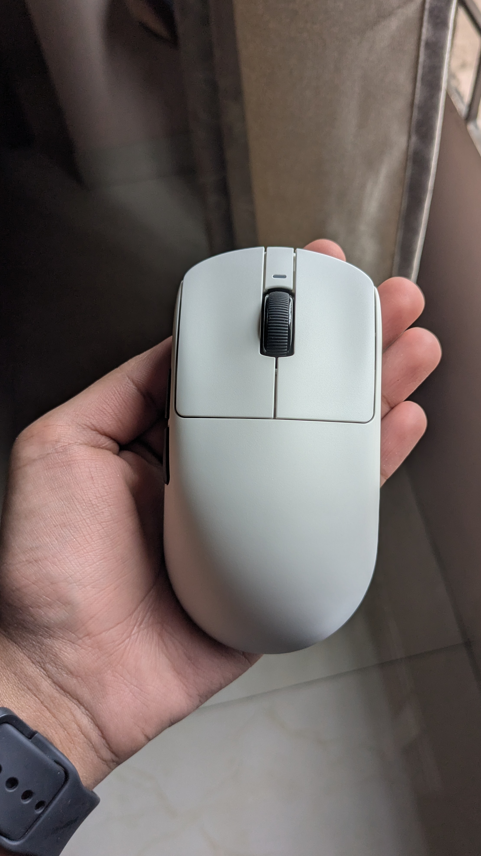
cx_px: 265
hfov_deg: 38.9
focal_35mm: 30
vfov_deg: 64.3
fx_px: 680
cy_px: 423
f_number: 1.73
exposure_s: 1/175
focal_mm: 4.38
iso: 39
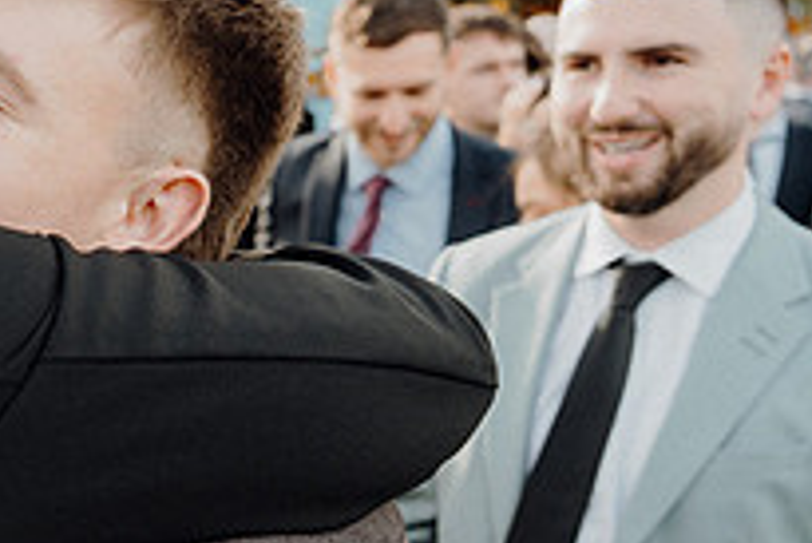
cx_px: -95
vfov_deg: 19.9
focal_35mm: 68
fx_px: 1535
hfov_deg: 27.0
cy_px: 402
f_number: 3.5
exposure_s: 1/400
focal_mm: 24
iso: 160
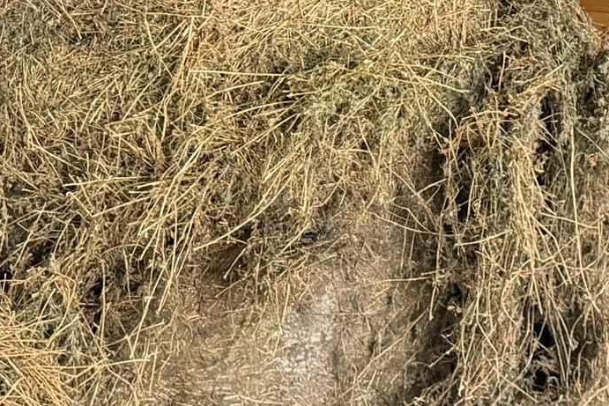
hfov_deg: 18.3
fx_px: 1878
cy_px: -85
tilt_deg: -5.4
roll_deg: -0.4
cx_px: 474
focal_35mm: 111
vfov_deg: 12.1
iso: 500
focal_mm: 6.76
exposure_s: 1/60
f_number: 1.78
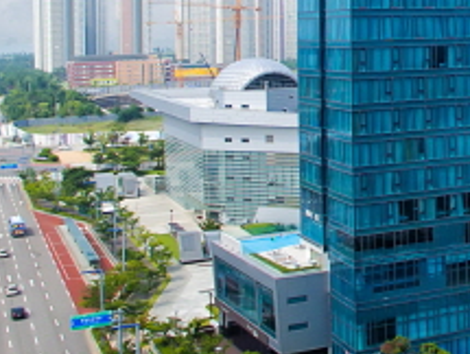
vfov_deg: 22.2
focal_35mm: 65
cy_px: 51
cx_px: 564
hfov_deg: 26.5
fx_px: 884
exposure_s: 1/1150
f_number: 2.8
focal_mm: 3.61
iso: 100
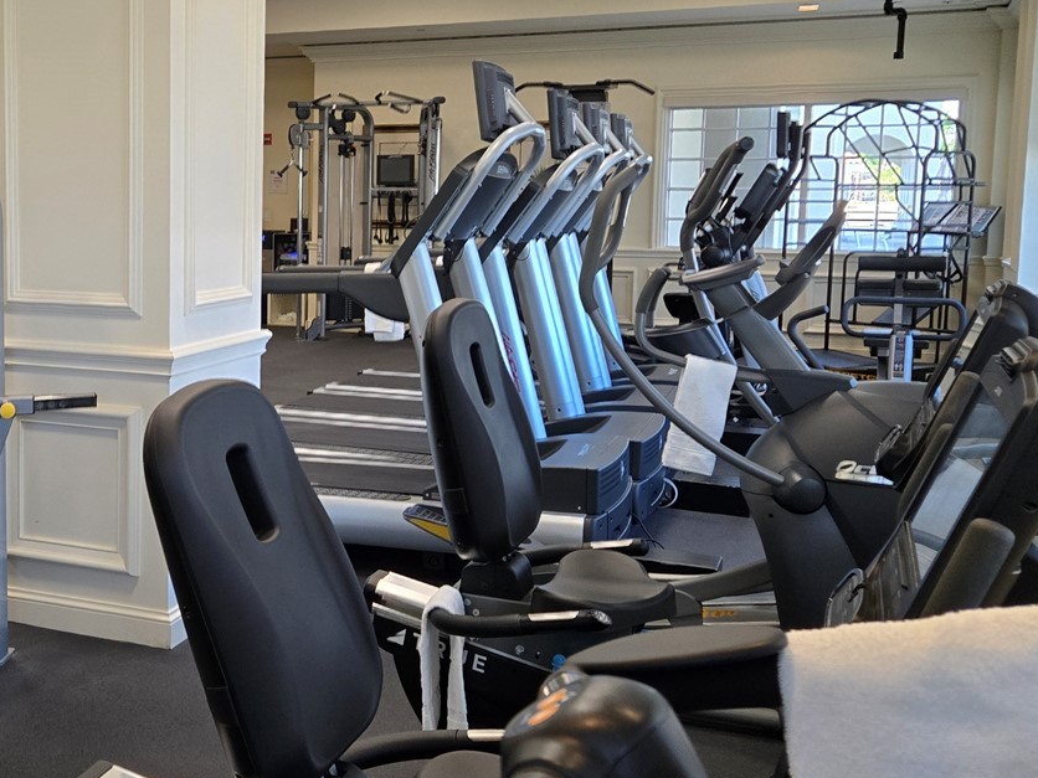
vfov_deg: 32.8
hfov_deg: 41.0
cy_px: 305
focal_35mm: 44
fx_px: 1319
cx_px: 197
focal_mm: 5.4
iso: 250
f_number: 1.8
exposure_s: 1/120
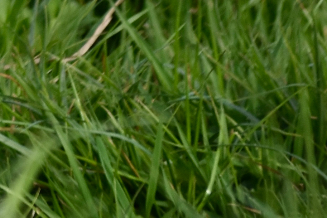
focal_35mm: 1330
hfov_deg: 1.5
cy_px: -375
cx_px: -729
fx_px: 12085
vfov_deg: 1.0
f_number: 7.1
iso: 200
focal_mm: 135
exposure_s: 1/500
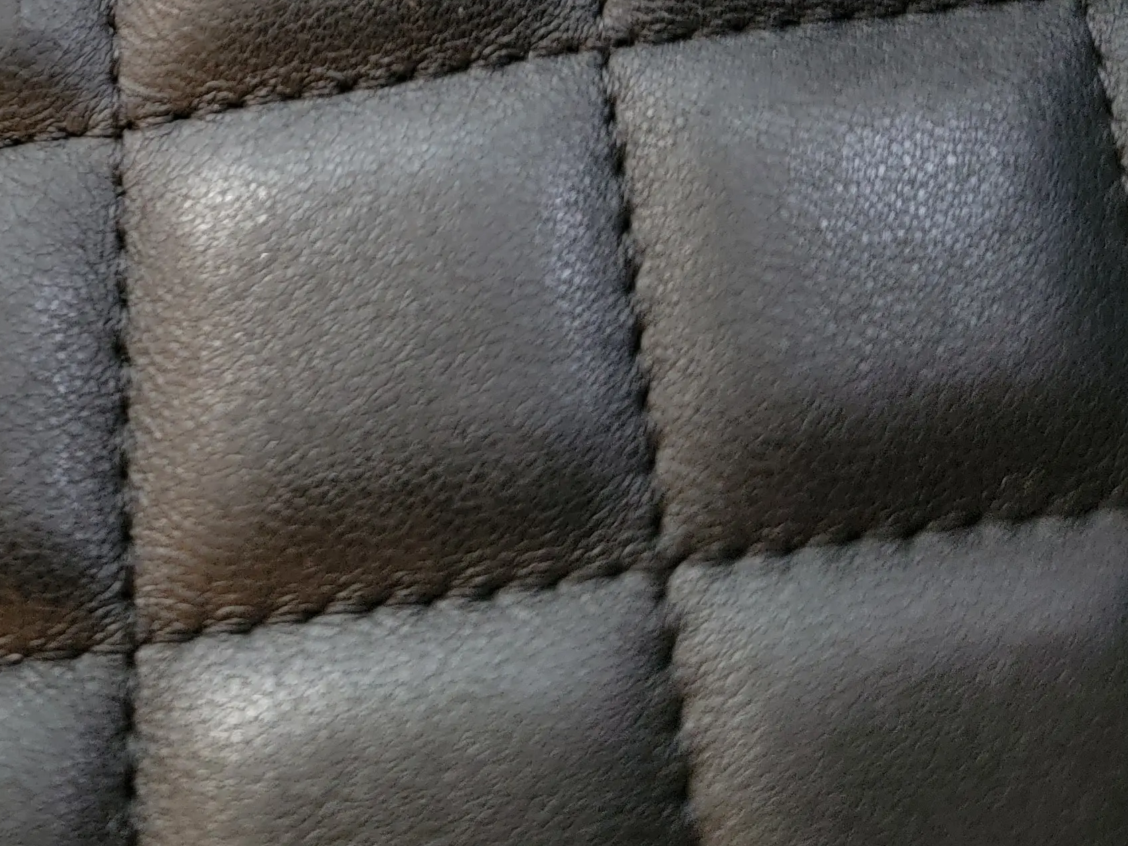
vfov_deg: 23.8
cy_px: -119
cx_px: -23
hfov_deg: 31.1
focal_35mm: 57
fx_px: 1857
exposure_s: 1/50
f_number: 1.8
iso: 640
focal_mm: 6.7
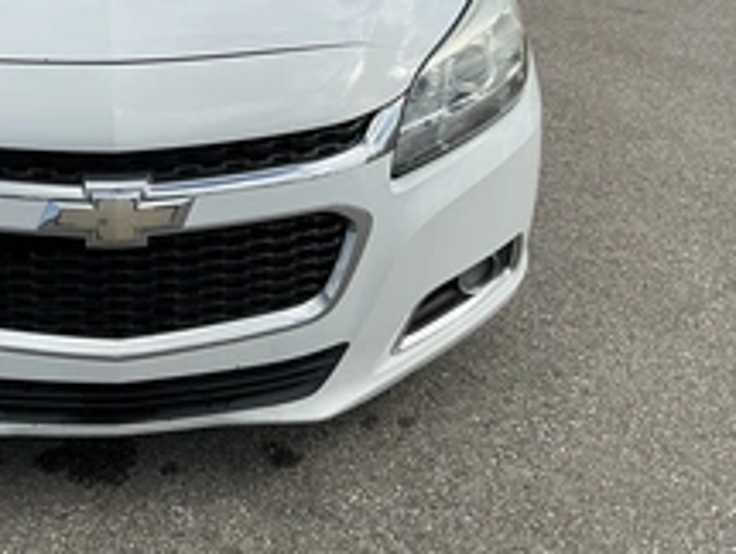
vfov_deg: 27.4
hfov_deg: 35.6
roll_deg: -1.1
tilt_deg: -15.8
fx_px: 1107
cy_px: 85
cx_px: 147
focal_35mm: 52
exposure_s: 1/2667
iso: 25
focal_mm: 3
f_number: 1.8
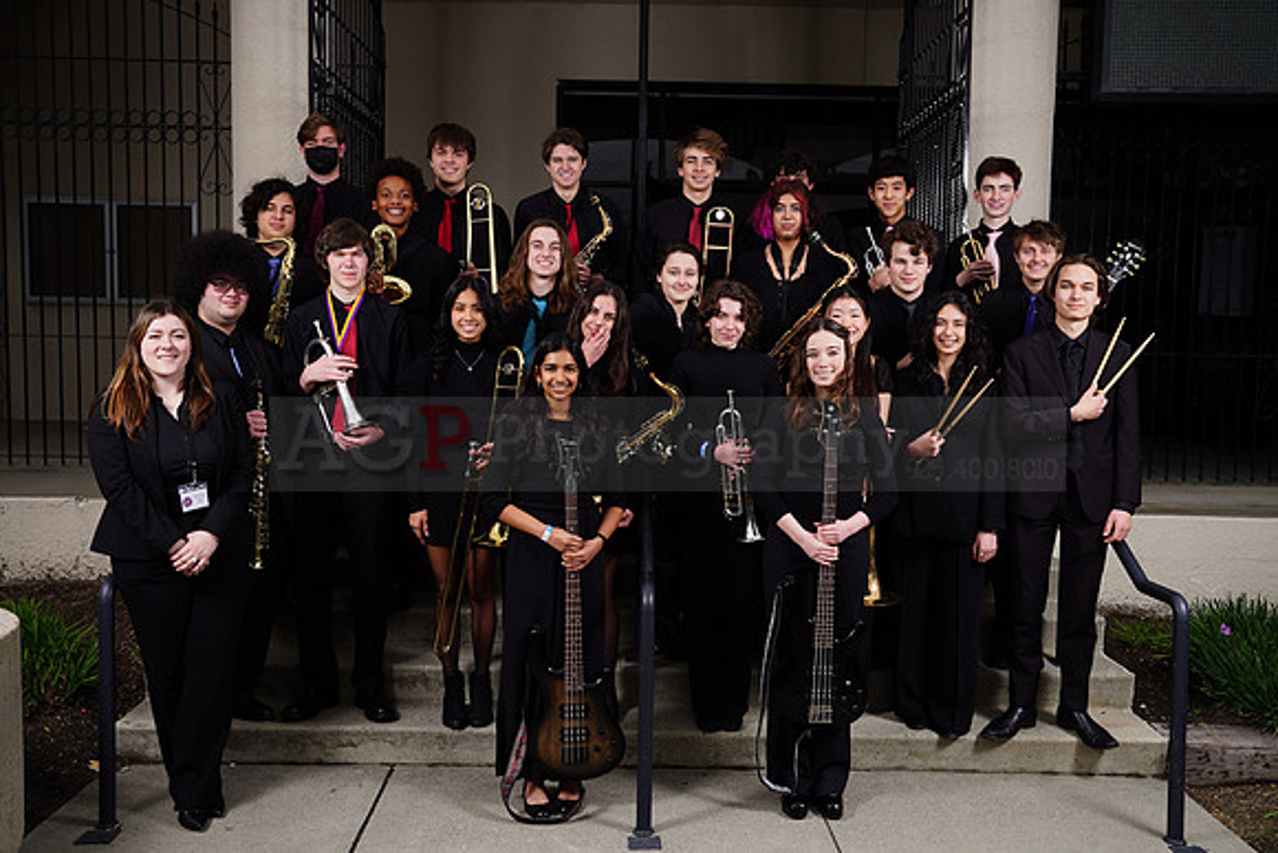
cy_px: 426
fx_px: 1207
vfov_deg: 38.9
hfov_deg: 55.8
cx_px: 639
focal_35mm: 34
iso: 100
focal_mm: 34
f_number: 7.1
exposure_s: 1/200
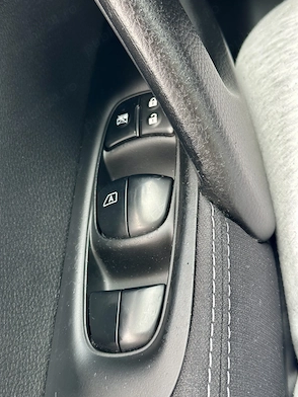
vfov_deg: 38.9
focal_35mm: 49
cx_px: 151
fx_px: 562
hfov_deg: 29.7
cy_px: 201
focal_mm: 6.86
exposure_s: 1/60
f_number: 1.78
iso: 100
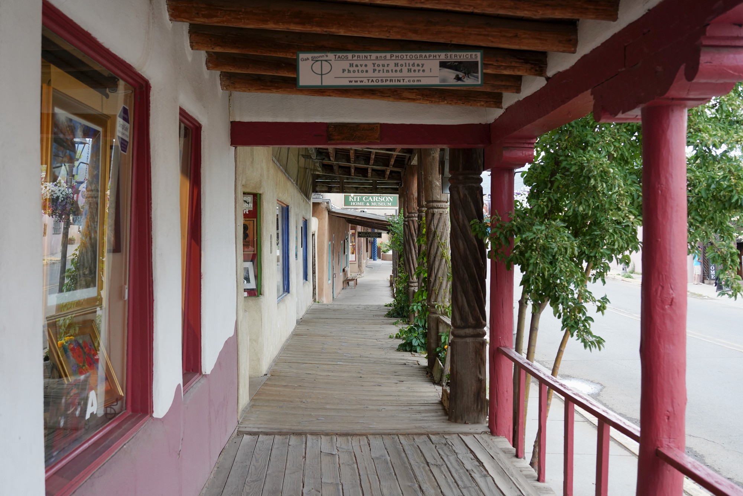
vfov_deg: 33.4
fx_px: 826
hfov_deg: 48.5
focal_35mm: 40
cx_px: 372
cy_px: 248
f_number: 5.6
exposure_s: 1/100
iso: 640
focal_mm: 40
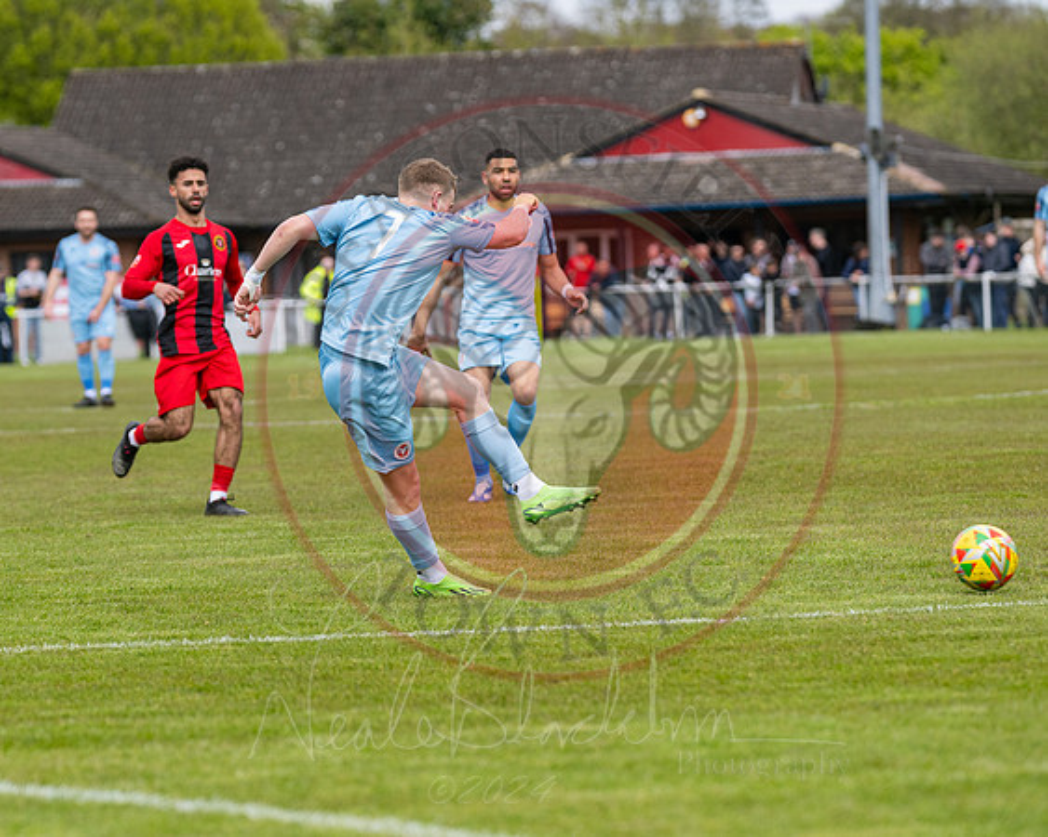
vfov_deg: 6.9
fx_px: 6985
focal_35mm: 225
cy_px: 399
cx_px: 308
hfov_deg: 8.6
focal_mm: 170
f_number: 4
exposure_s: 1/2000
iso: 400
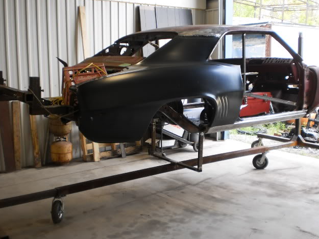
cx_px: 159
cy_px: 121
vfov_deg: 33.6
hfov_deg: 43.8
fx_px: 396
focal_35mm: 43
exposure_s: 1/50
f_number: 3.5
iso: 100
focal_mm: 7.4
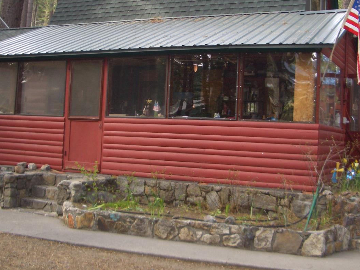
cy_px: 109
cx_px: 185
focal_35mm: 50
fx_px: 520
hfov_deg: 38.2
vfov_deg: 29.1
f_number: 2.6
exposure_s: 1/60
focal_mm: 5.8
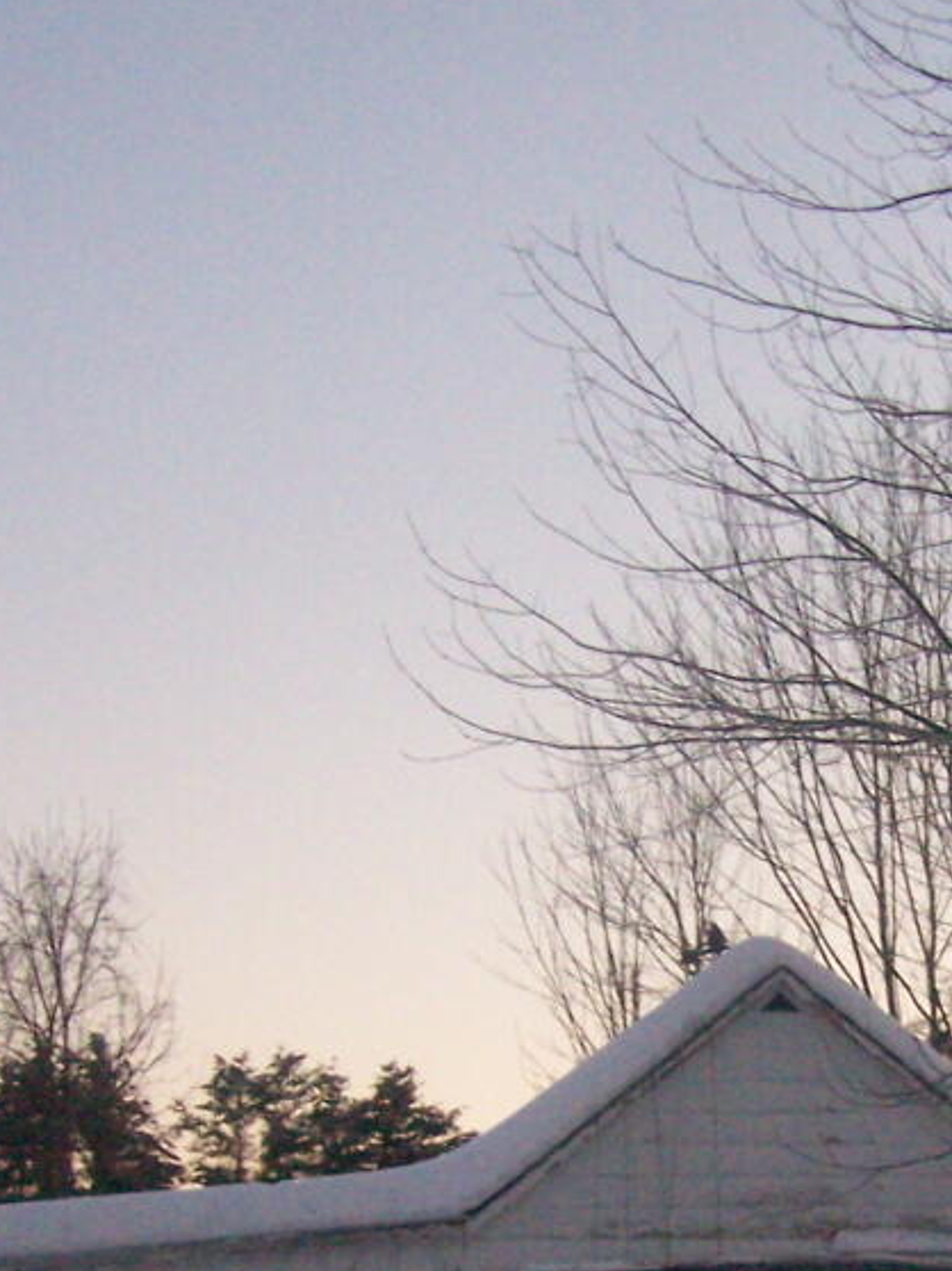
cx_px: 918
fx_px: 3413
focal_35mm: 93
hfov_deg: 15.6
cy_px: 1124
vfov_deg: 20.7
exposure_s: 1/320
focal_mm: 6.3
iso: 400
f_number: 2.8
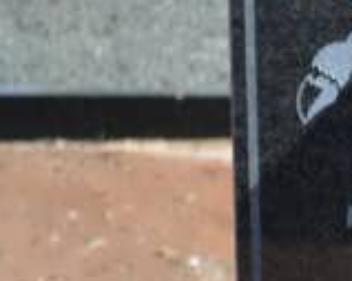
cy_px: 436
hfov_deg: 5.1
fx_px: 3769
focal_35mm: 362
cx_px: 917
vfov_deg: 4.2
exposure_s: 1/125
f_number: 5.6
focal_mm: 34
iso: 100
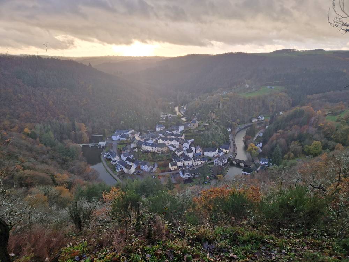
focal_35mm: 23
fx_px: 232
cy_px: 131
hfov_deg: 73.9
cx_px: 174
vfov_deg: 58.9
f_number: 1.8
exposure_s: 1/190
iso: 50
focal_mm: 5.4
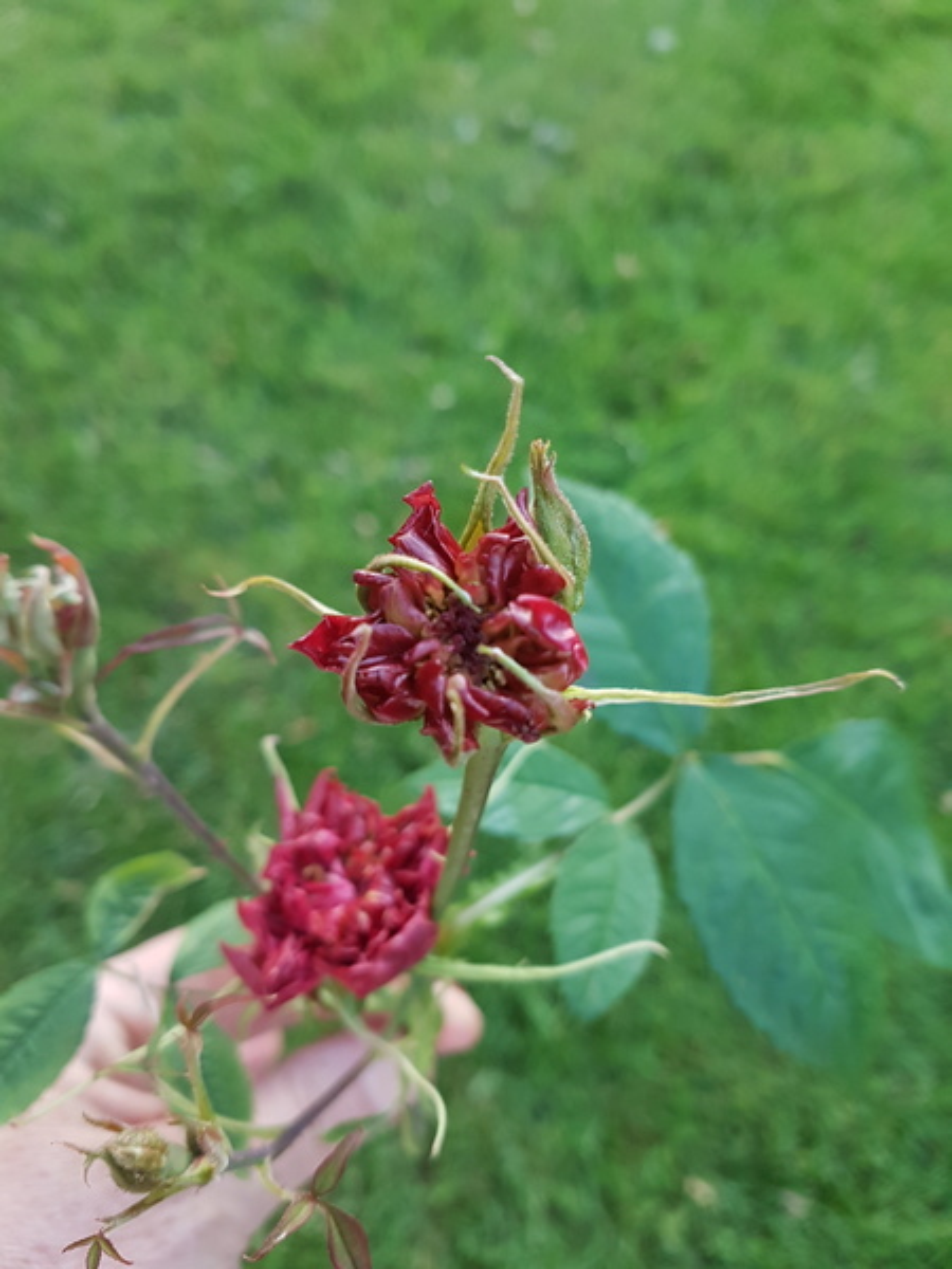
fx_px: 953
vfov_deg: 67.3
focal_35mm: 26
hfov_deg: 53.1
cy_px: 634
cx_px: 476
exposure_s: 1/50
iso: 80
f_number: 1.7
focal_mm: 4.2
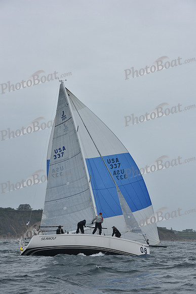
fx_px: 816
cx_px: 98
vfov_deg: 20.4
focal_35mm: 100
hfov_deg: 13.7
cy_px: 147
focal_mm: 100
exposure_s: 1/1000
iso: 320
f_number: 8
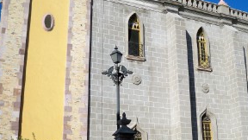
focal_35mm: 53
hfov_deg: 38.8
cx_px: 161
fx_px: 349
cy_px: 81
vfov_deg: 22.6
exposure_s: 1/640
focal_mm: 6.3
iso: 64
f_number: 4.7
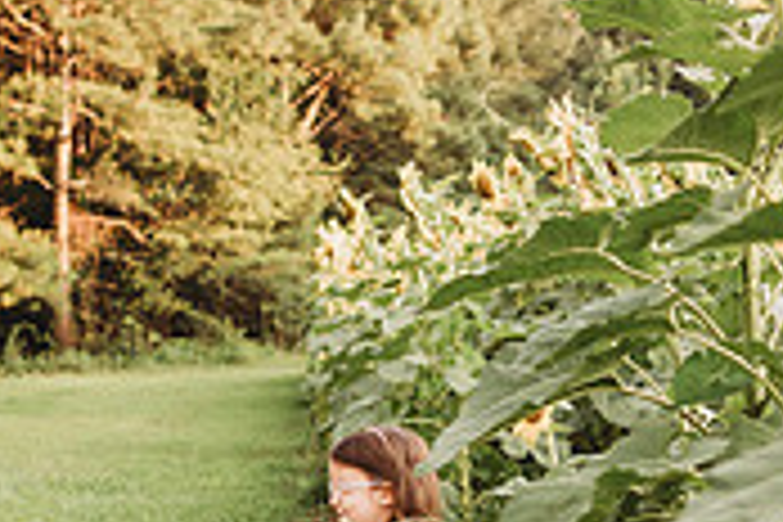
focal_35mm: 80
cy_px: 619
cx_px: 459
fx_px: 1740
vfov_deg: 16.4
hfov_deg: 25.3
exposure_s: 1/320
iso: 125
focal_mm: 24
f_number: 2.2
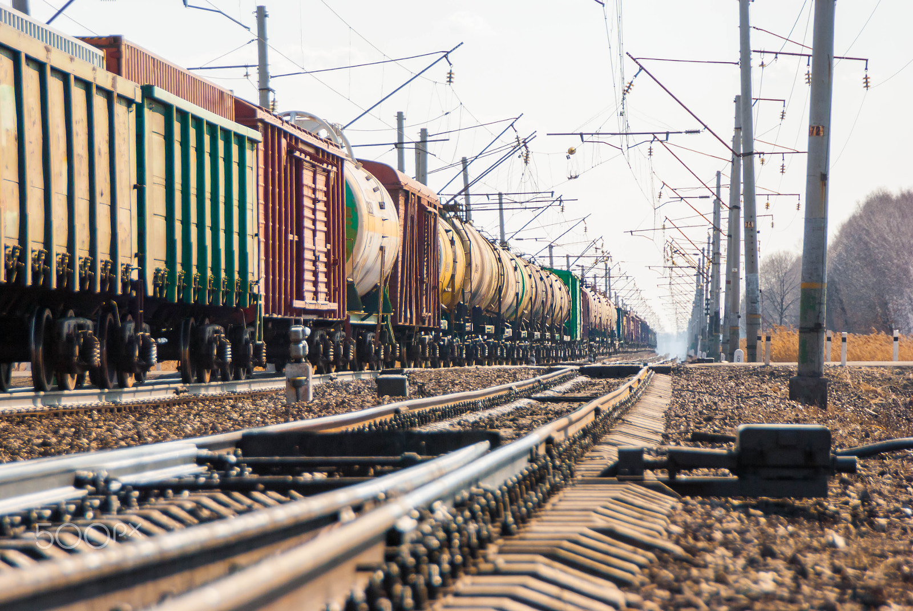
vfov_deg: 7.7
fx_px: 4570
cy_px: 306
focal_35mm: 180
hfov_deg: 11.4
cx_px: 456
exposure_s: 1/1000
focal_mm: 120
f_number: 5.6
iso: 200
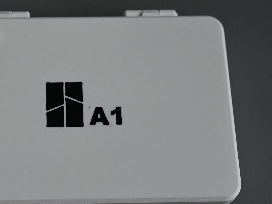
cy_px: 104
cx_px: 80
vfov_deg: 18.4
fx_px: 629
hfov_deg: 24.2
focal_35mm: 80
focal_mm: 37
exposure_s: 1/250
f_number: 4.5
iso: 200
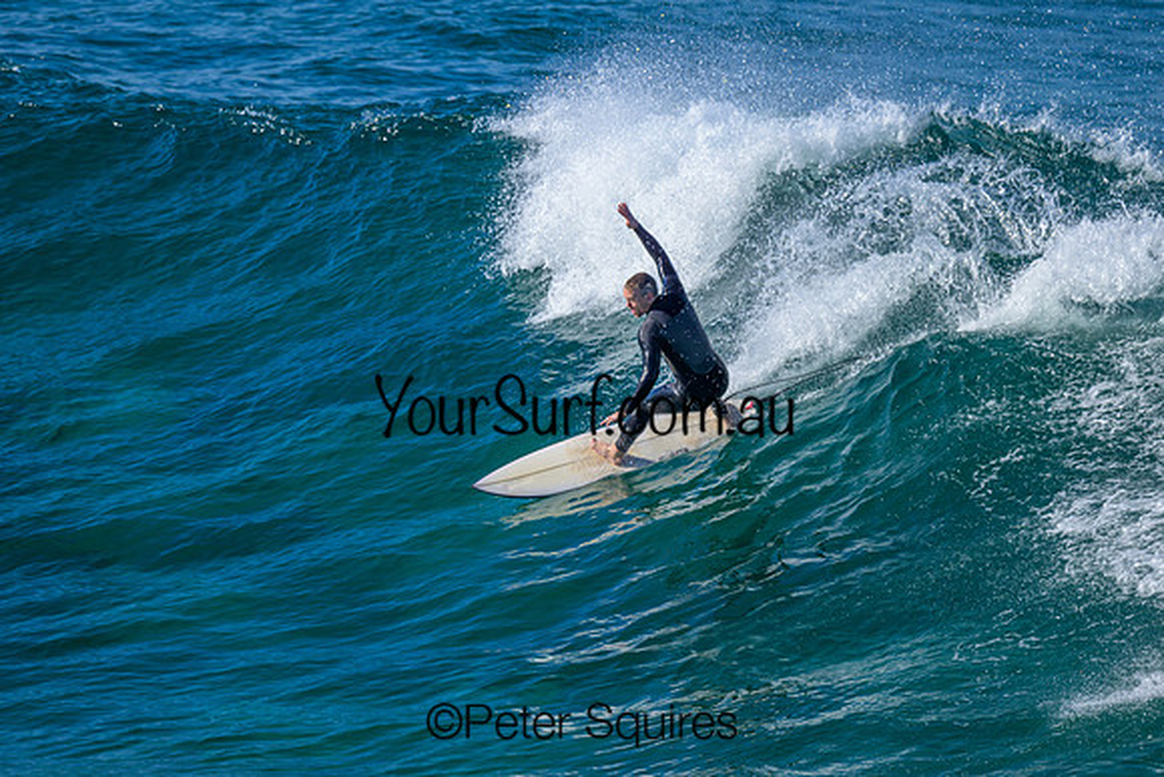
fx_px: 28282
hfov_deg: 2.4
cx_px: 636
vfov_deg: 1.6
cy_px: 352
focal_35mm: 875
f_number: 6.3
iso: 360
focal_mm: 800
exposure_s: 1/2000
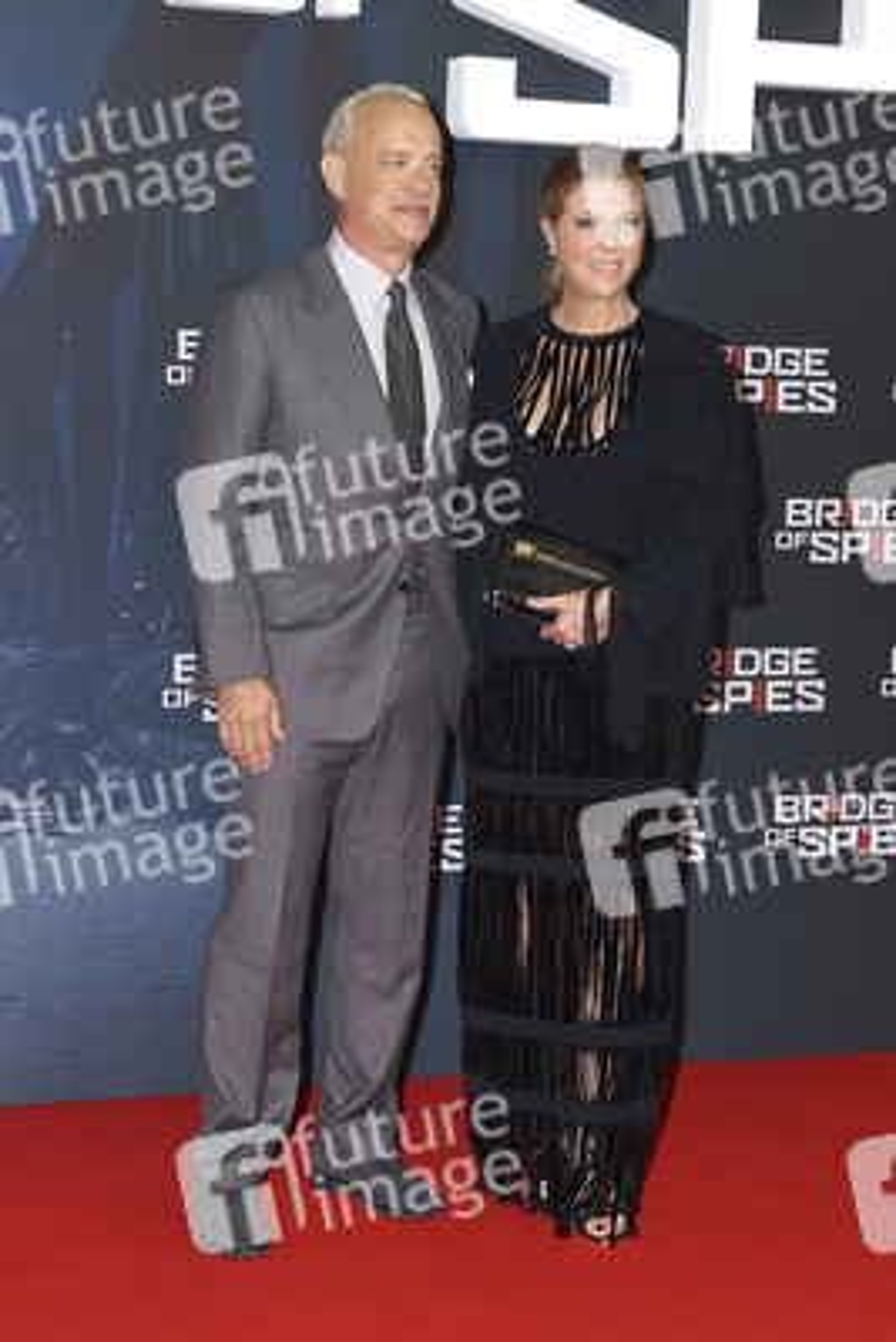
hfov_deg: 18.4
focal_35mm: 74
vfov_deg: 27.3
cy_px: 671
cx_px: 448
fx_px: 2760
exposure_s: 1/400
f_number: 6.3
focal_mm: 35
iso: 800
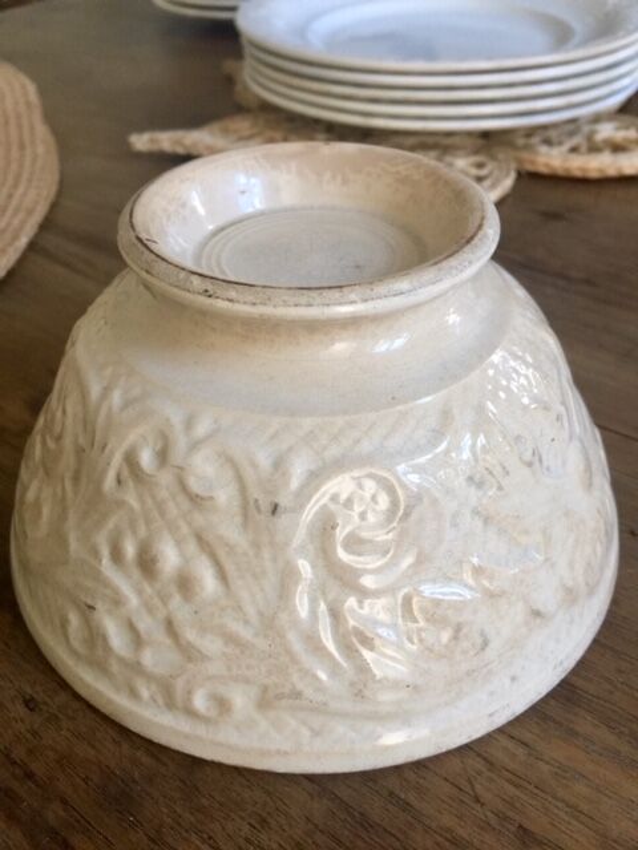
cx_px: 319
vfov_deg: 61.7
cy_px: 425
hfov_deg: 48.2
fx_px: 713
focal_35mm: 29
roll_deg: +2.9
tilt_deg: -39.2
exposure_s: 1/17
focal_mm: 4.15
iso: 80
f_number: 2.2
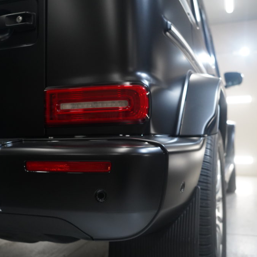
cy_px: 129
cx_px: 134
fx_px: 302
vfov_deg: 46.0
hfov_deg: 46.0
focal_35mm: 36
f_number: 4
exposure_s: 1/160
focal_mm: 28
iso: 2500
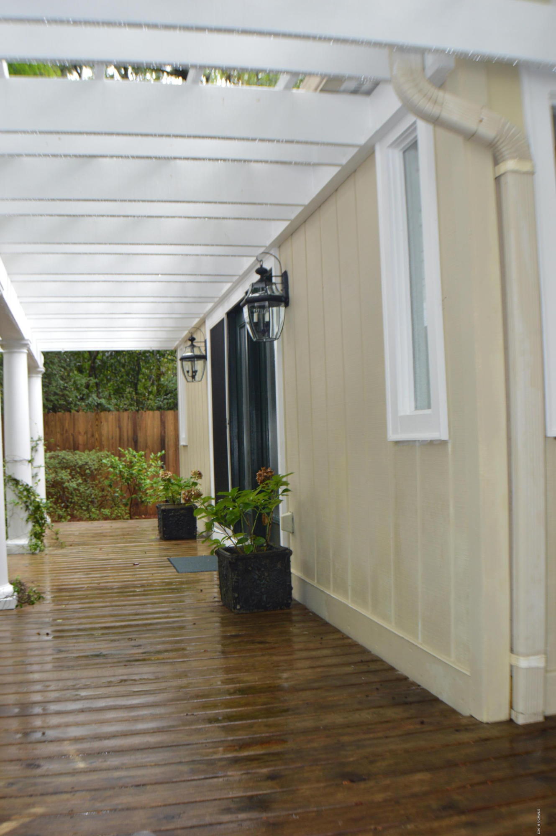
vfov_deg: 43.6
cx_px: 278
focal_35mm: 45
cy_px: 418
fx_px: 1045
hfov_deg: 29.8
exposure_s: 1/60
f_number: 4.2
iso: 400
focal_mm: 30
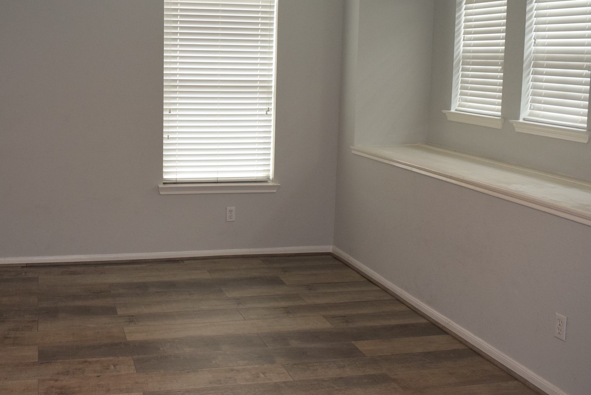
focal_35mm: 41
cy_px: 147
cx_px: 170
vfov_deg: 32.5
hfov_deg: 46.2
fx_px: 673
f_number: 5
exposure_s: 1/100
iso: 800
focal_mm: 18
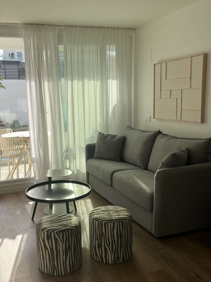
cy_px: 149
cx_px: 77
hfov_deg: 39.4
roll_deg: +2.2
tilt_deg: -9.5
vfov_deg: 51.3
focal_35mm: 36
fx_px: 292
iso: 50
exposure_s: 1/1832
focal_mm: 5.1
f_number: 1.6
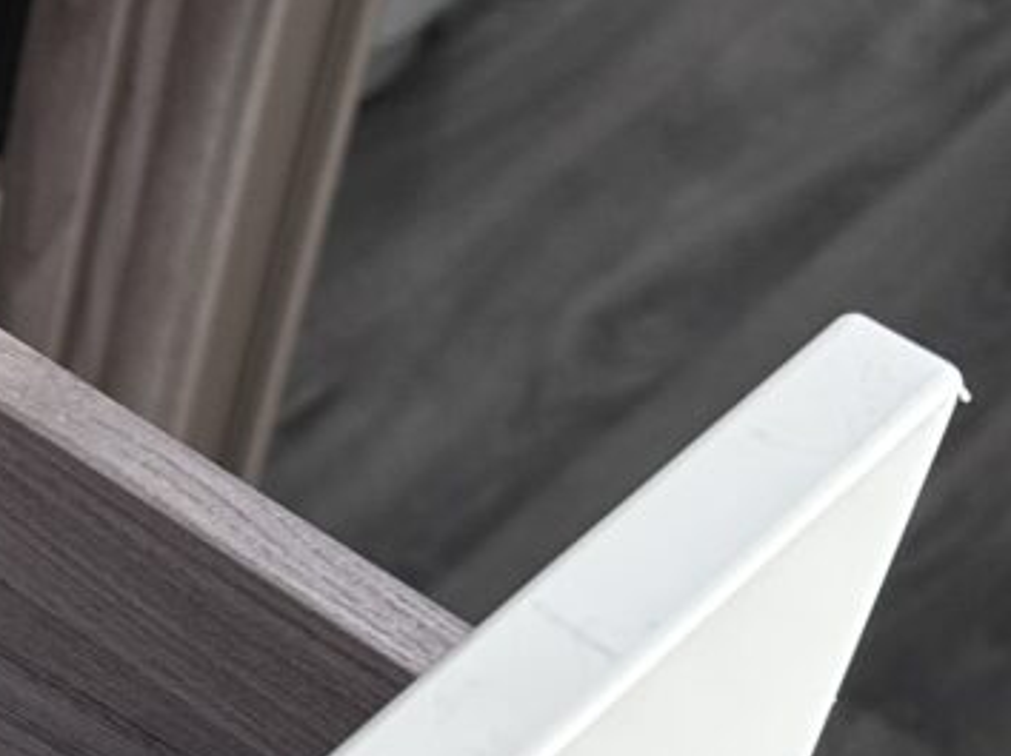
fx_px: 4057
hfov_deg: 13.2
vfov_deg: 10.7
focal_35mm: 139
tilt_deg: -45.8
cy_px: 382
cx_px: -634
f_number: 1.78
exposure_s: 1/121
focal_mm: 6.86
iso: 100
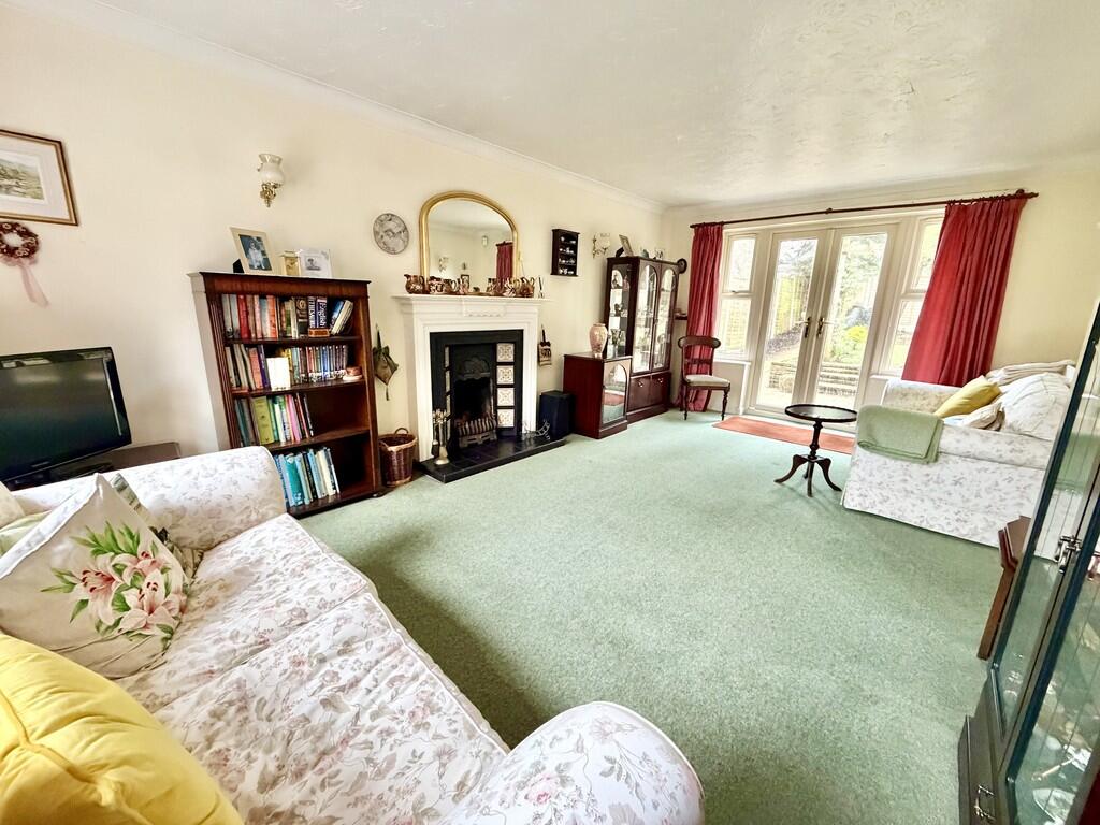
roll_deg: -1.4
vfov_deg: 85.7
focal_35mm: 14
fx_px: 445
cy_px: 412
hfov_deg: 102.1
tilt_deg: -13.4
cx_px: 550
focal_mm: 2.22
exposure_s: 1/60
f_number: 2.2
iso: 640
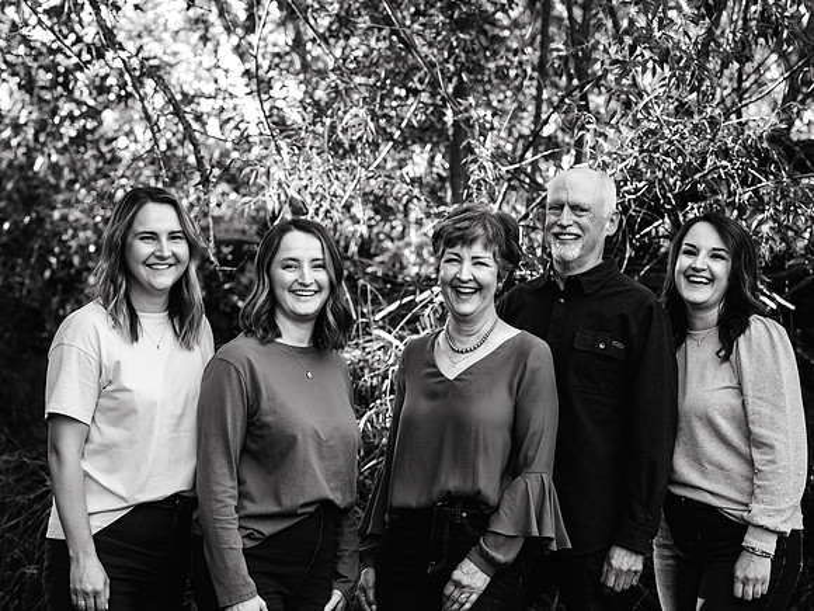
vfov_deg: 11.8
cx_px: 407
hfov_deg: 15.7
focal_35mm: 126
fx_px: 2952
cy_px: 306
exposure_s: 1/200
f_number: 5
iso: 800
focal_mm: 116
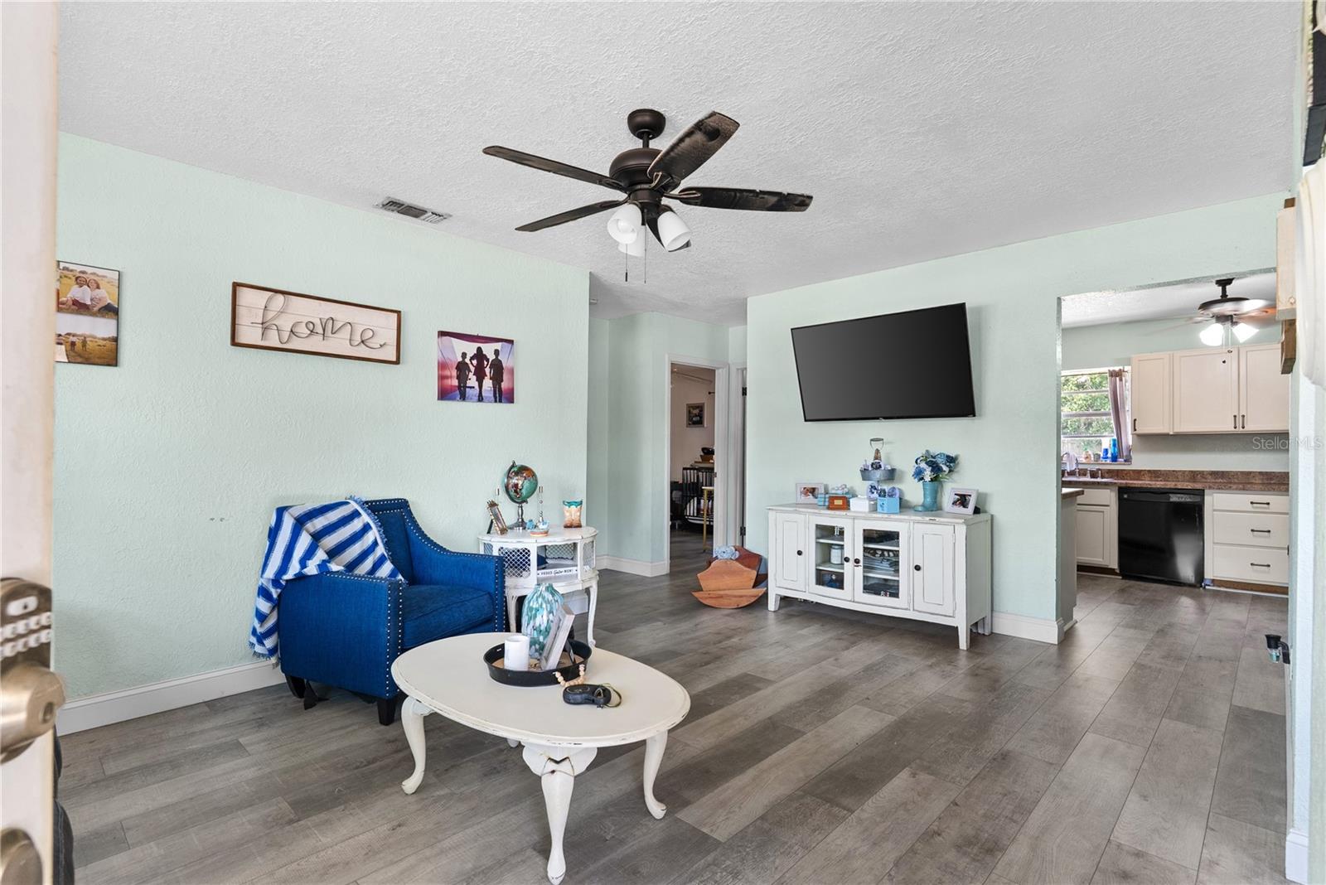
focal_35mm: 17
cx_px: 663
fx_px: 626
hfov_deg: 93.3
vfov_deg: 70.5
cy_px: 442
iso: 400
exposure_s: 1/6
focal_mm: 17
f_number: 8
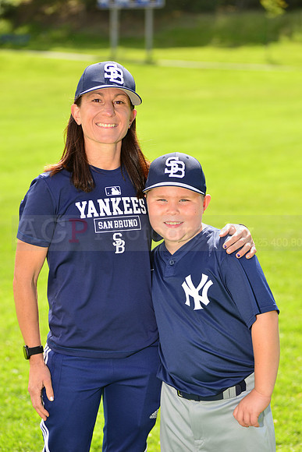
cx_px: 151
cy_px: 226
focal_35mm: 110
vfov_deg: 18.6
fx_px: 1383
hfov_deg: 12.5
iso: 100
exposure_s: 1/250
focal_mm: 110
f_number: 5
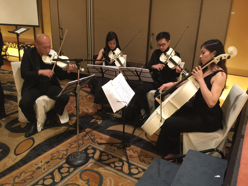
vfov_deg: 48.2
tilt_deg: -19.3
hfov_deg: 61.7
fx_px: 208
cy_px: 93
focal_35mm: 29
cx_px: 124
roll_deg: -3.8
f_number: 2.2
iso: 125
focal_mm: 4.15
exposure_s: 1/8
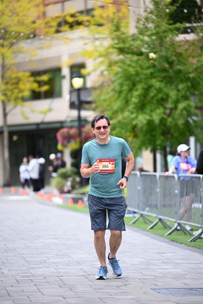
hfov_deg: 8.3
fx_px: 1395
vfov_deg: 12.4
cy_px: 152
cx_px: 102
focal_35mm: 165
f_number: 2.8
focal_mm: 165
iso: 640
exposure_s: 1/2000
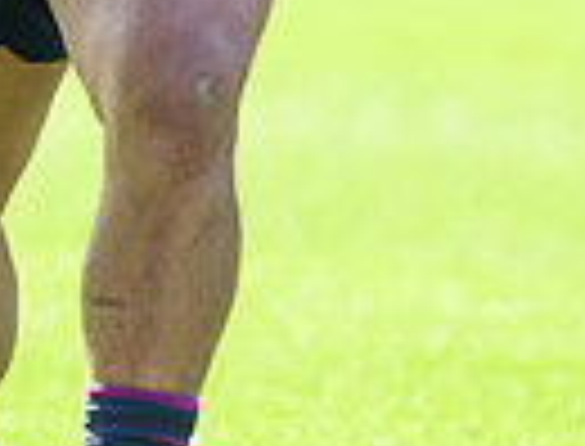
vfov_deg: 0.7
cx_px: -127
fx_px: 39018
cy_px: -427
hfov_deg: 0.9
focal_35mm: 2296
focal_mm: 400
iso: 500
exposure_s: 1/1600
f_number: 3.5
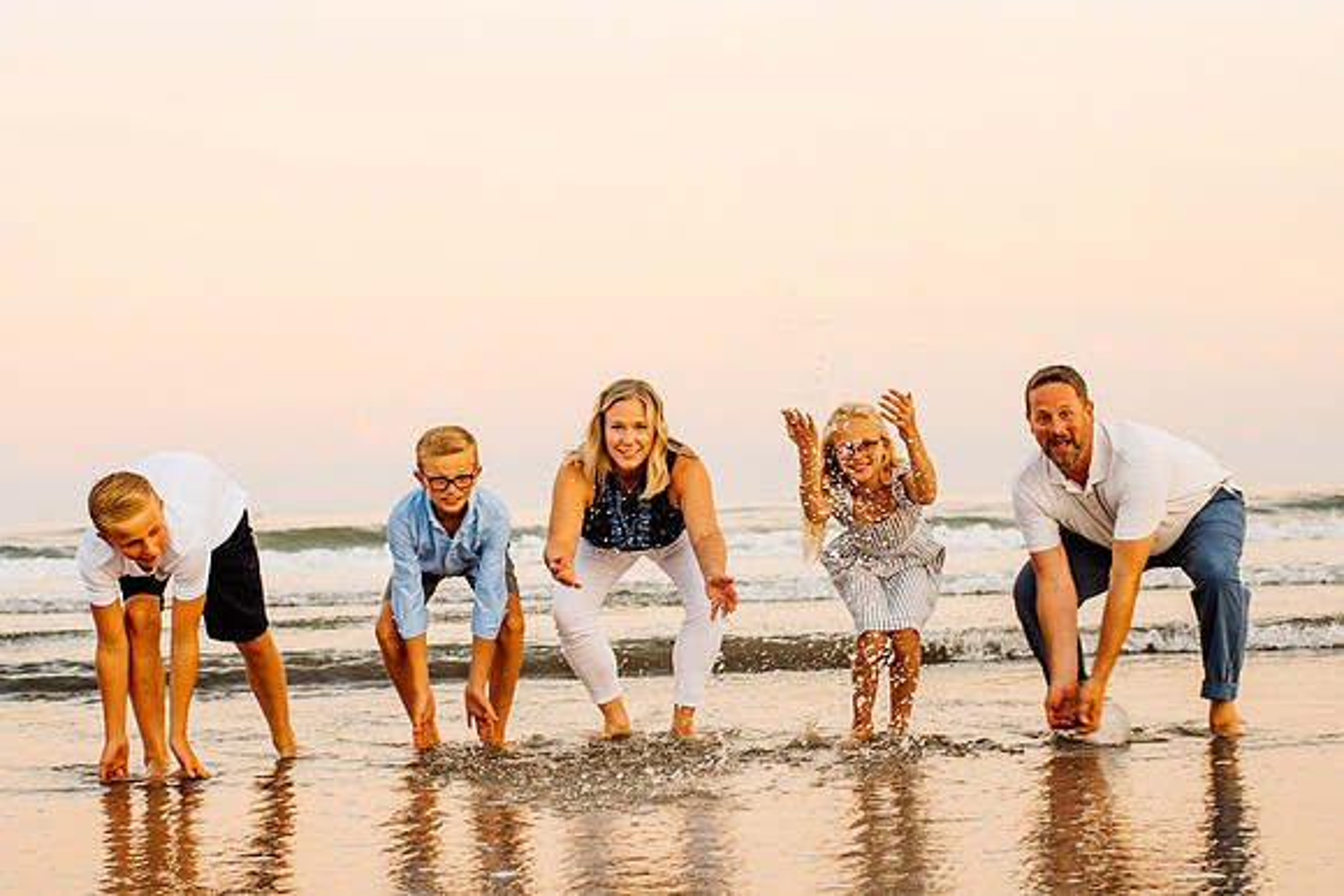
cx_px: 604
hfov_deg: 30.7
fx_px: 2446
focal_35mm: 66
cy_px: 549
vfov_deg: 20.7
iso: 320
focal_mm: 35
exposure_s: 1/320
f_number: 2.8
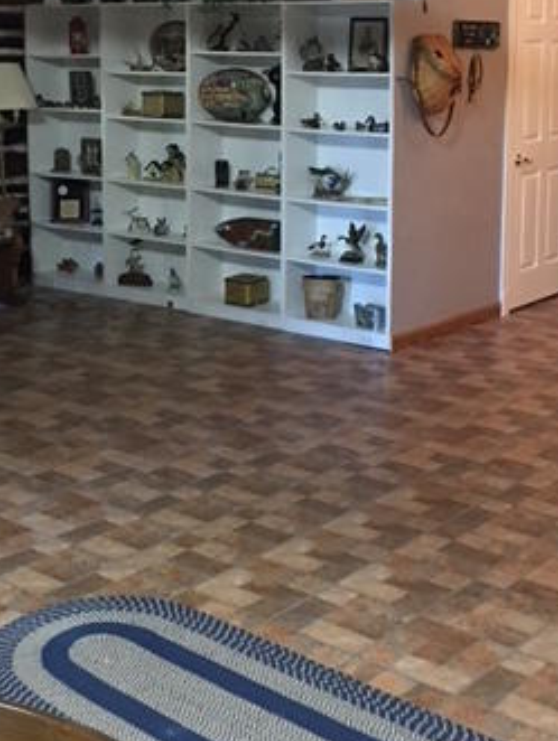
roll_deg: -0.8
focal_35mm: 56
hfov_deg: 26.1
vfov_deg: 33.8
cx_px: 305
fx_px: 1201
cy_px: 215
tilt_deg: -8.5
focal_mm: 4.15
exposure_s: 1/4
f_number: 2.2
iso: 80
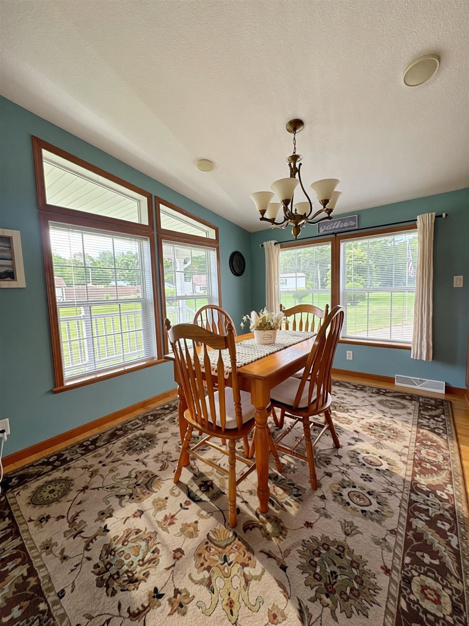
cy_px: 313
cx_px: 234
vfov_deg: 102.1
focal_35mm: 14
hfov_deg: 85.7
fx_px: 253
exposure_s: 1/99
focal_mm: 2.22
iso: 50
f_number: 2.2
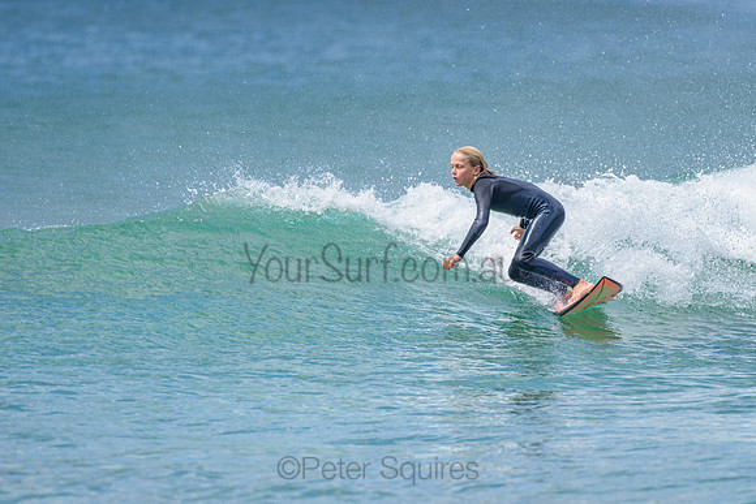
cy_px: 195
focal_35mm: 613
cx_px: 464
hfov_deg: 3.4
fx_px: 12882
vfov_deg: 2.2
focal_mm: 500
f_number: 5.6
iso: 320
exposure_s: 1/2000
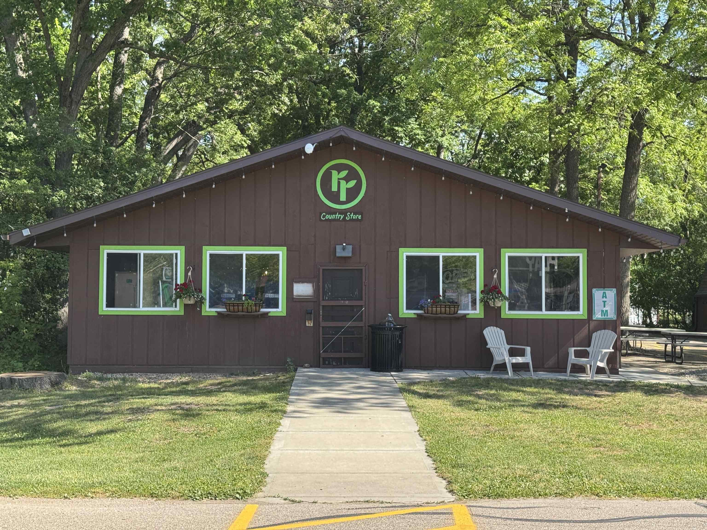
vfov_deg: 30.3
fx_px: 980
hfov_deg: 39.7
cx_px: 354
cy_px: 265
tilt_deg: +1.7
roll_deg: +0.1
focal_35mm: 48
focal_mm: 6.76
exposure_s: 1/1011
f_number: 1.78
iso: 64
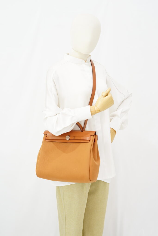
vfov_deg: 39.6
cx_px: 79
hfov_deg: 27.0
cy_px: 118
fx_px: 329
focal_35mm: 50
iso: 640
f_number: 6.3
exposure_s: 1/8
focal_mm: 50
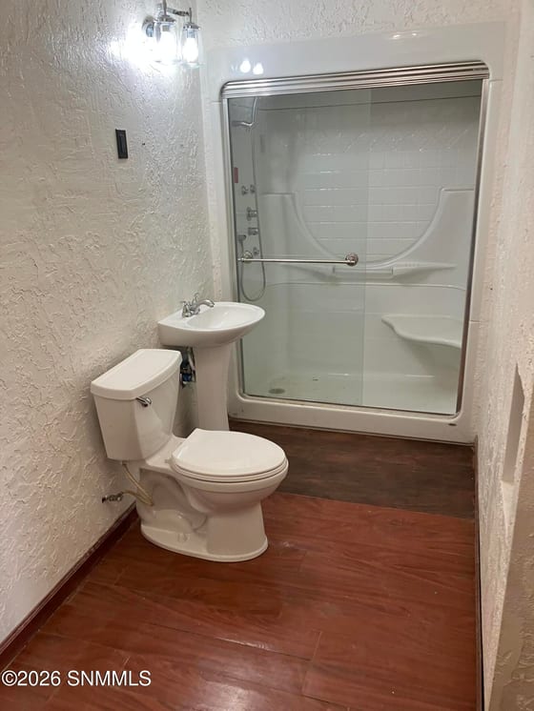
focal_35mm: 28
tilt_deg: -18.4
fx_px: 576
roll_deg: +2.2
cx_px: 267
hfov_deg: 49.8
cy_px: 356
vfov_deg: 63.4
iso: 80
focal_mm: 3.99
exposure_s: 1/60
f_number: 1.8
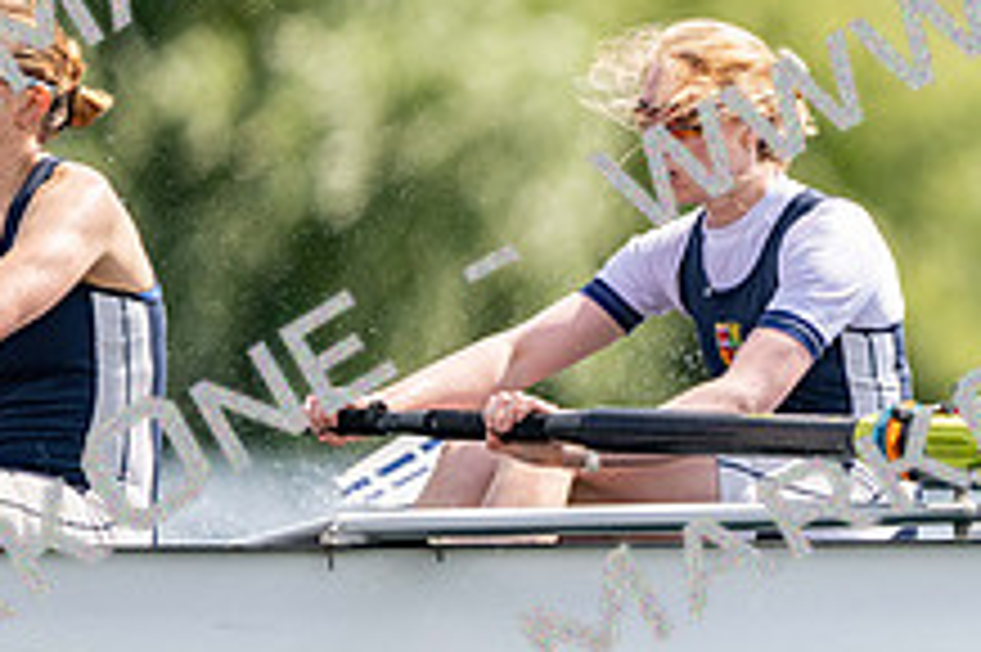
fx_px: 43566
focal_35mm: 1600
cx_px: 1148
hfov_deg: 1.3
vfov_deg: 0.9
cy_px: 241
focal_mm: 600
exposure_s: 1/3200
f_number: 4
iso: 500
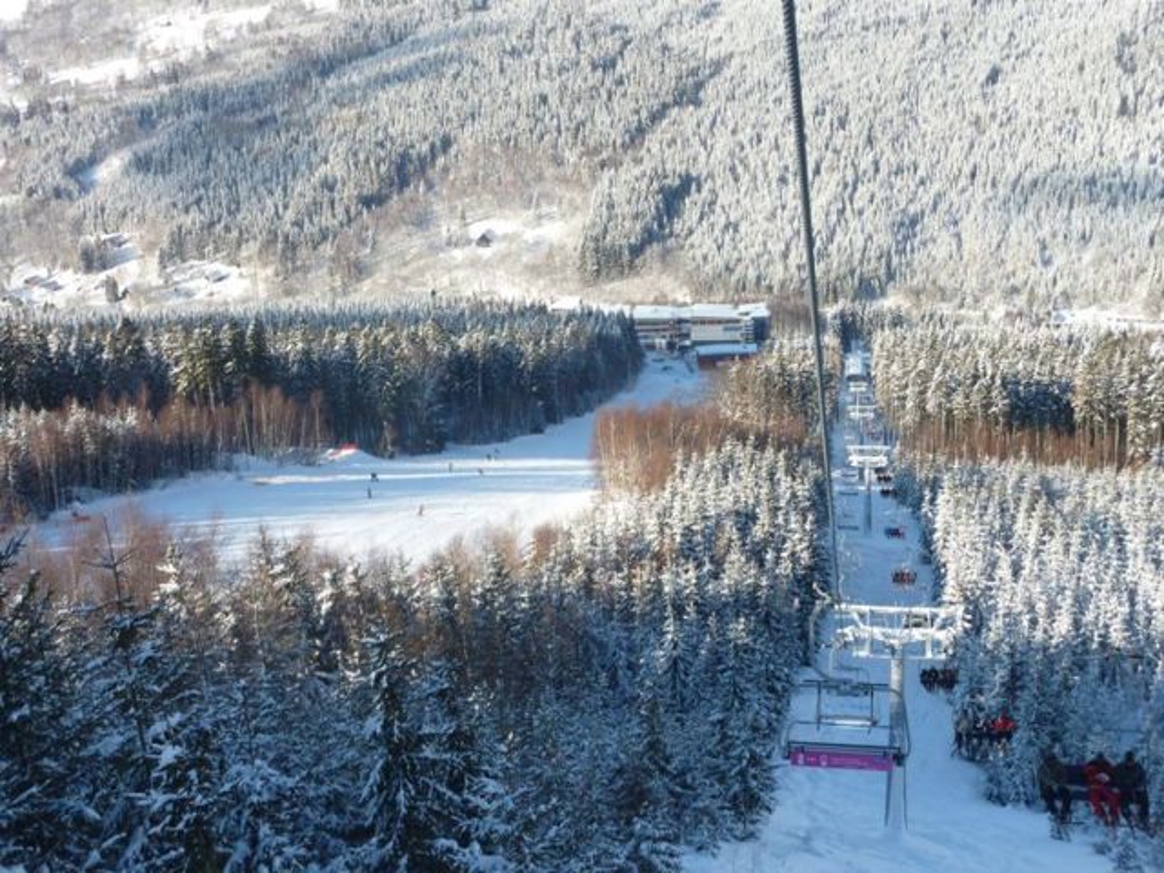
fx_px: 1614
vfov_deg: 30.3
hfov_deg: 39.7
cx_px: 582
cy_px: 436
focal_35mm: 48
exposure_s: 1/320
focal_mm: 7.9
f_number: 4
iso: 80
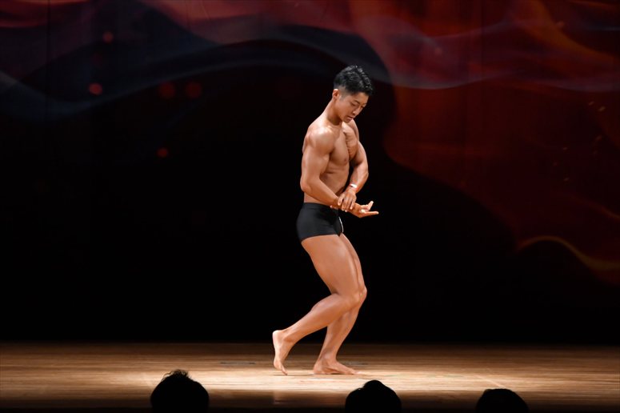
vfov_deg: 5.7
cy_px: 206
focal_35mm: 240
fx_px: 4131
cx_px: 310
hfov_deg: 8.6
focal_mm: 160
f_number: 5.6
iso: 3200
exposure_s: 1/400
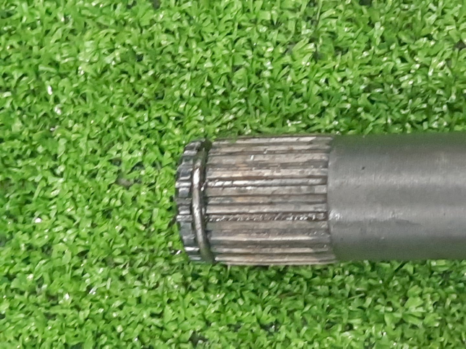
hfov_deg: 69.4
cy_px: 174
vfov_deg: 54.9
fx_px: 337
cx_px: 233
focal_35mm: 25
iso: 332
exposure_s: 1/33
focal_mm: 4.6
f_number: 2
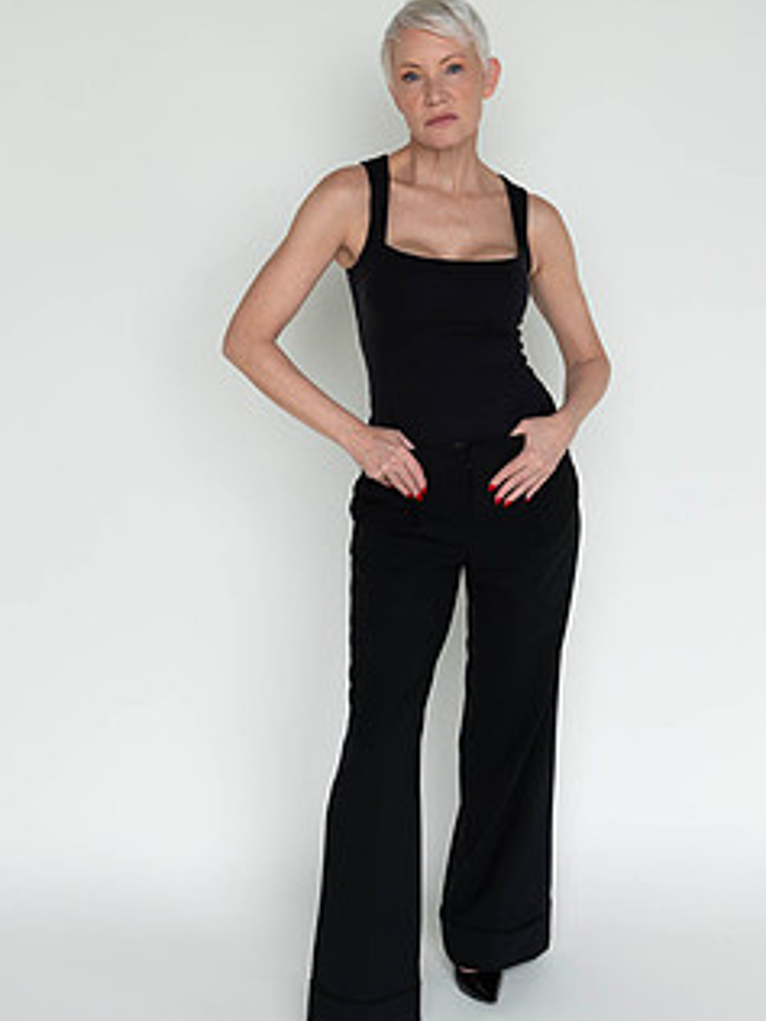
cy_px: 523
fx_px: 1534
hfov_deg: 28.0
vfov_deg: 36.8
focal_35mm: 52
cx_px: 446
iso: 640
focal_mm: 38
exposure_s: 1/125
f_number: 6.3
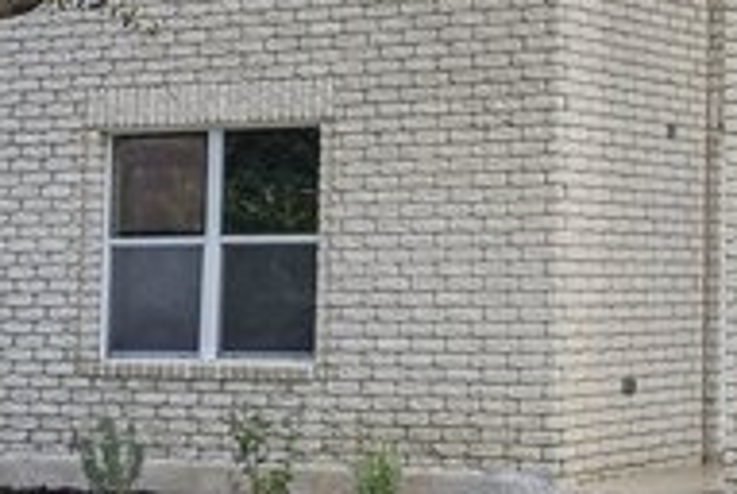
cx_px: 857
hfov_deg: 18.2
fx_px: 2194
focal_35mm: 107
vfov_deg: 12.8
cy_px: 87
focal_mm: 32
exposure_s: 1/250
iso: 200
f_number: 8
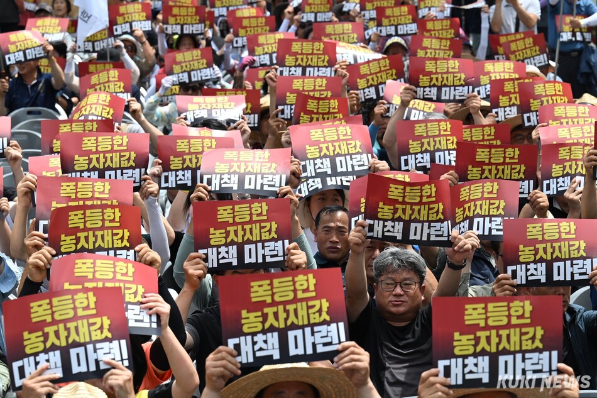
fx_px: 2818
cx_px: 298
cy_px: 199
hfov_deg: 12.1
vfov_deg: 8.1
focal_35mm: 170
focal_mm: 170
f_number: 10
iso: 400
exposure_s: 1/500
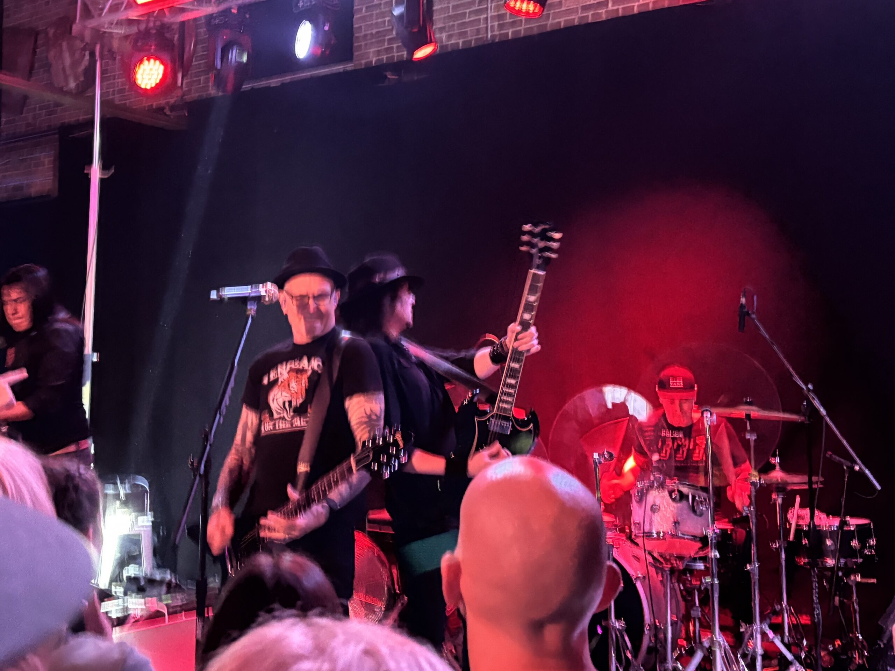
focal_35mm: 26
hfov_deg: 67.3
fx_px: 672
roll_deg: -1.2
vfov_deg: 53.1
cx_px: 448
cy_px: 336
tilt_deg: +7.9
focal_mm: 5.96
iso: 640
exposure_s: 1/28
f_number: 1.6
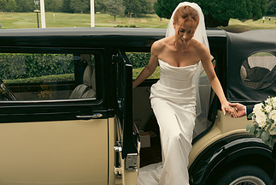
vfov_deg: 25.9
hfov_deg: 37.1
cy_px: 121
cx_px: 211
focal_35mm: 52
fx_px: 399
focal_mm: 29
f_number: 3.5
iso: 200
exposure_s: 1/500
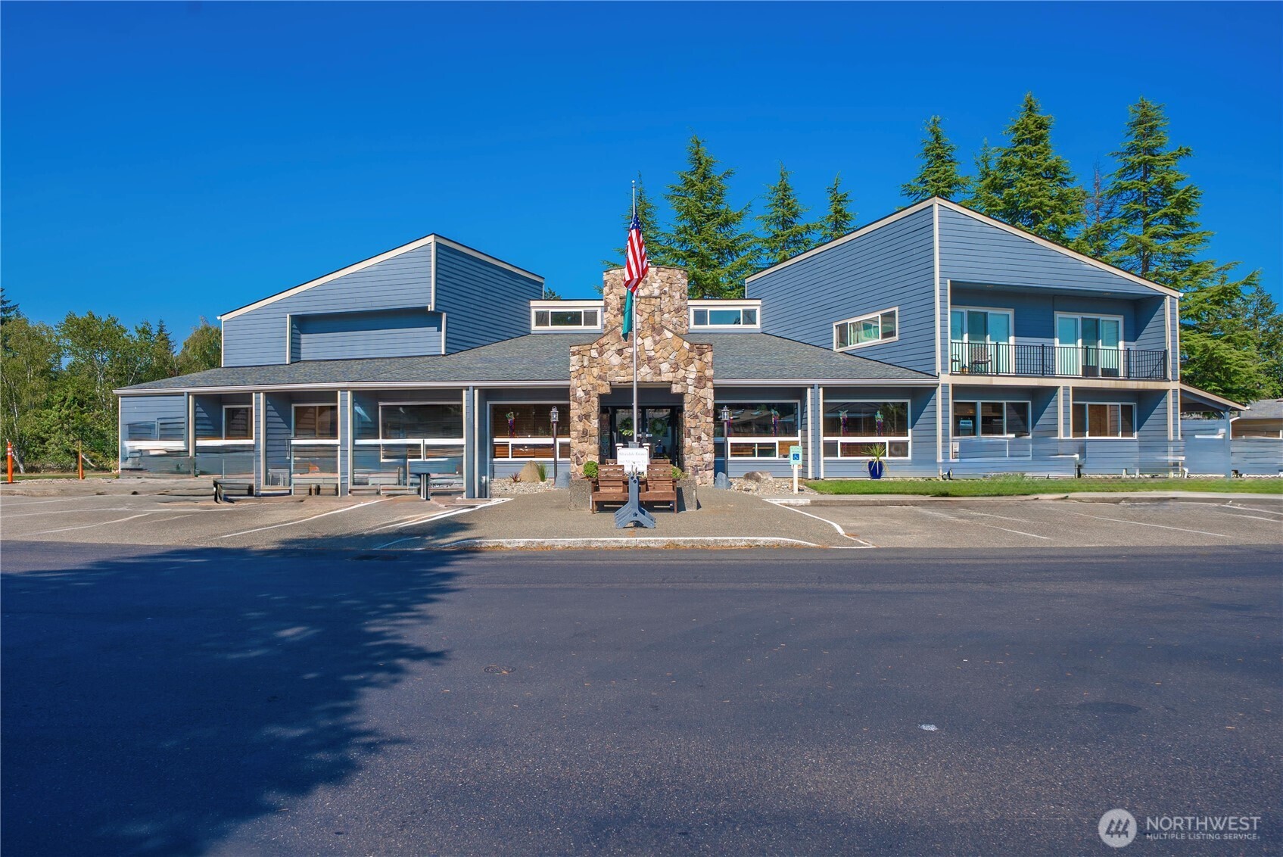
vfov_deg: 53.2
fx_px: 856
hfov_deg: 73.7
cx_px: 642
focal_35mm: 24
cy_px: 428
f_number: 7.1
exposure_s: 1/200
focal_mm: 24
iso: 80
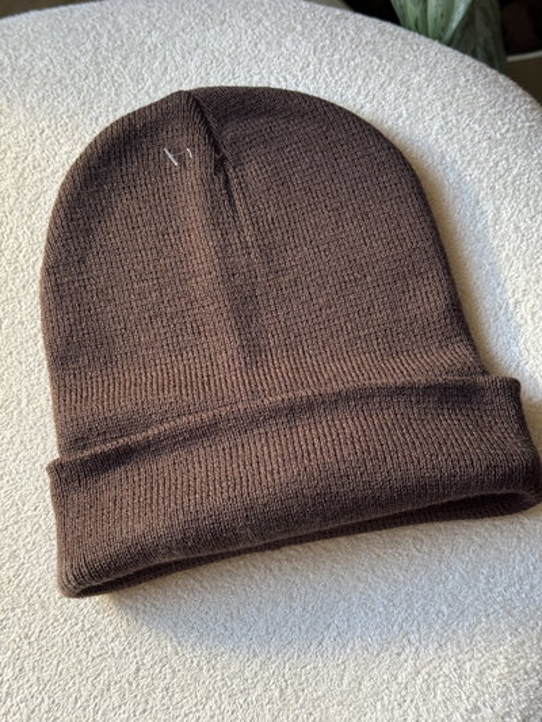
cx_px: 271
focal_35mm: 48
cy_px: 361
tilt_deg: -68.9
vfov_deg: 39.6
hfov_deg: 30.3
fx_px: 1002
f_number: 1.78
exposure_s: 1/71
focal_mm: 6.76
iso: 100
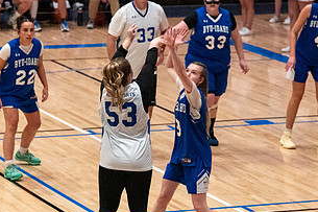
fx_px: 1969
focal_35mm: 223
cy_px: 156
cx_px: 129
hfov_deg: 9.2
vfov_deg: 6.1
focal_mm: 94
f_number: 4
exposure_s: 1/1250
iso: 8000
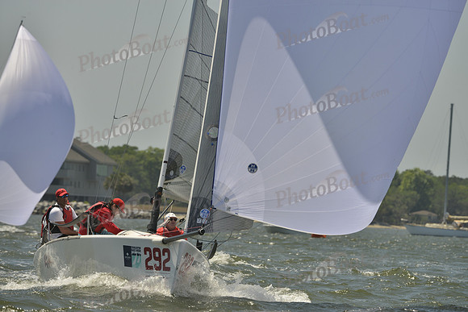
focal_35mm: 360
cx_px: 234
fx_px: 4681
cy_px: 156
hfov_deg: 5.7
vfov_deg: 3.8
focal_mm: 360
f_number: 10
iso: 280
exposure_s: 1/1250
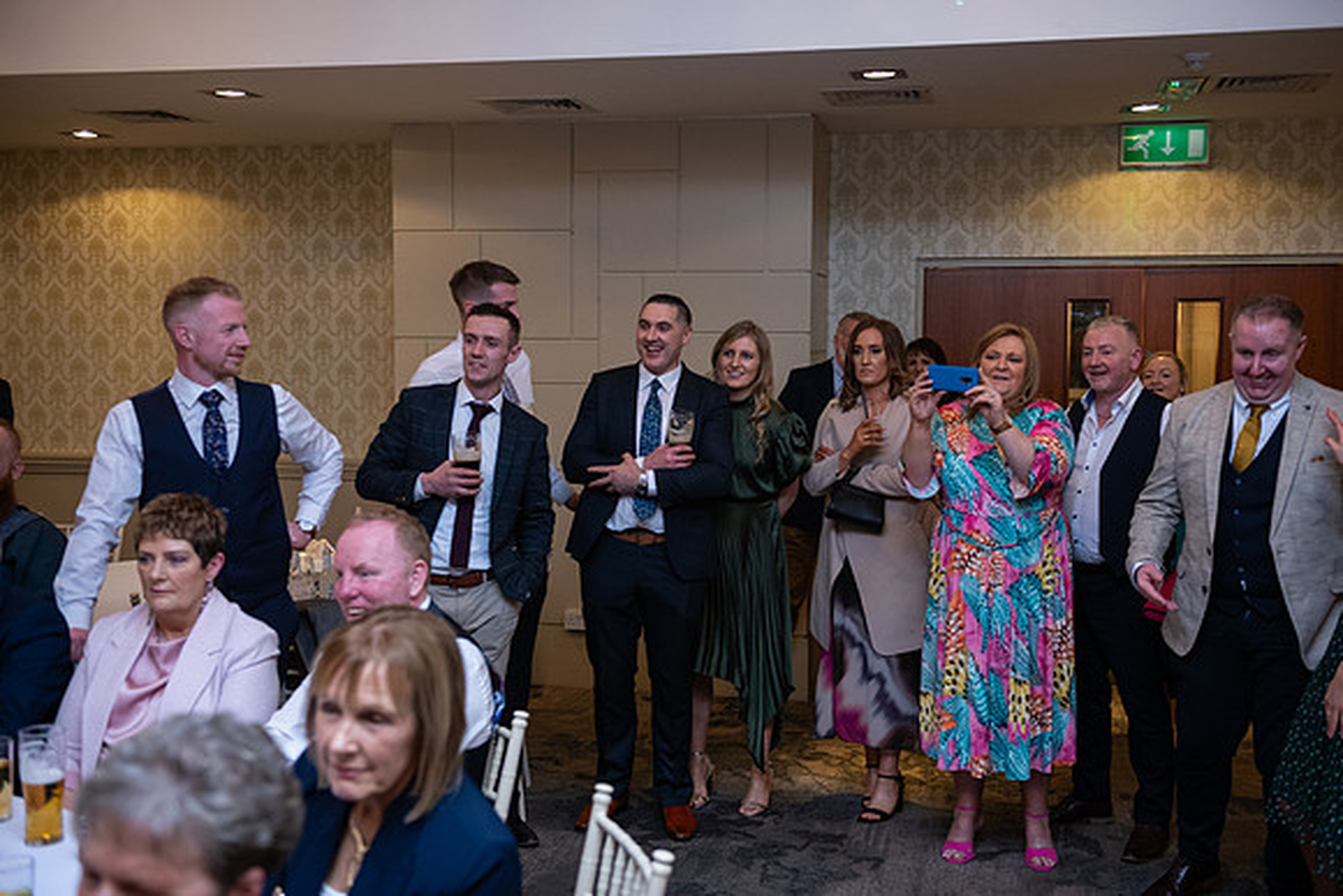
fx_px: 1493
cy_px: 448
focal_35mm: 40
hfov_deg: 48.4
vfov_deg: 33.4
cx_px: 672
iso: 1000
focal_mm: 40
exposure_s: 1/160
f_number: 3.5
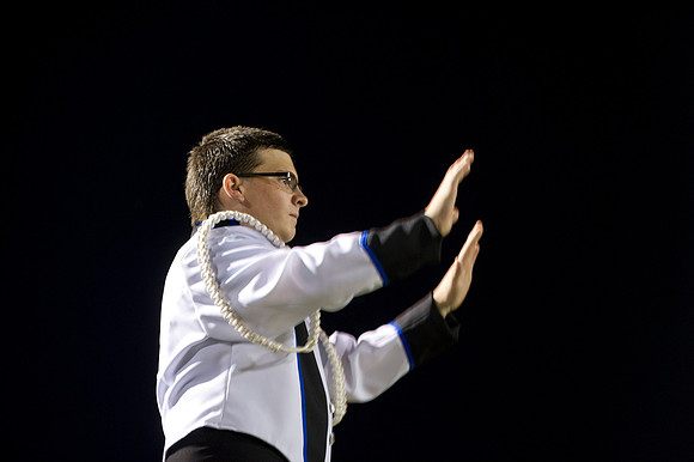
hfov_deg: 16.4
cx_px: 347
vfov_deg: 11.0
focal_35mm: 125
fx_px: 2408
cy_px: 231
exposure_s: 1/125
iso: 3200
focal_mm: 125
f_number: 3.2
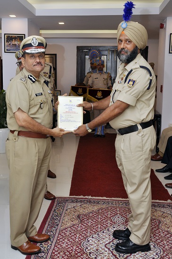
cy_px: 130
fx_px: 302
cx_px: 86
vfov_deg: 46.5
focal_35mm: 42
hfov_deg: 31.8
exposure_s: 1/160
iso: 250
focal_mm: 28
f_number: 4
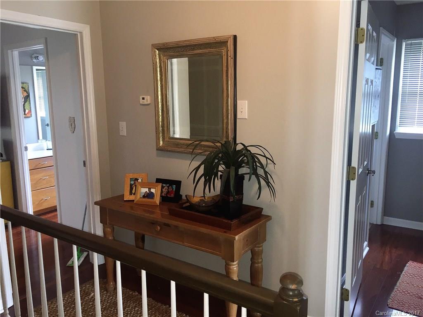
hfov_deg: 61.7
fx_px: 354
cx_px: 212
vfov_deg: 48.2
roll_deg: +0.4
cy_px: 158
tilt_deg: -9.7
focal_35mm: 29
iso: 100
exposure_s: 1/30
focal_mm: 4.15
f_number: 2.2
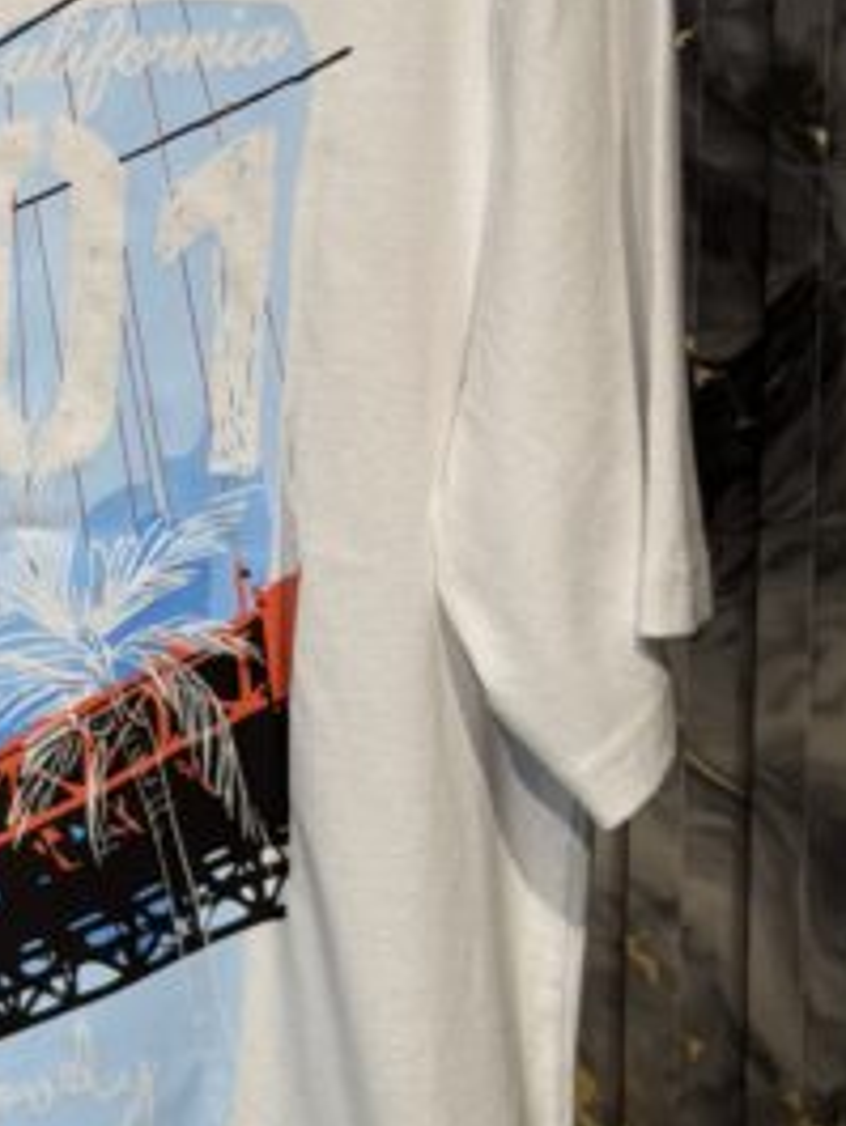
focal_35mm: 145
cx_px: -204
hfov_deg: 10.1
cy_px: 314
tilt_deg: -8.4
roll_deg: +0.3
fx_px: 4721
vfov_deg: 13.6
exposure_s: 1/100
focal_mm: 6.76
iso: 64
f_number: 1.78
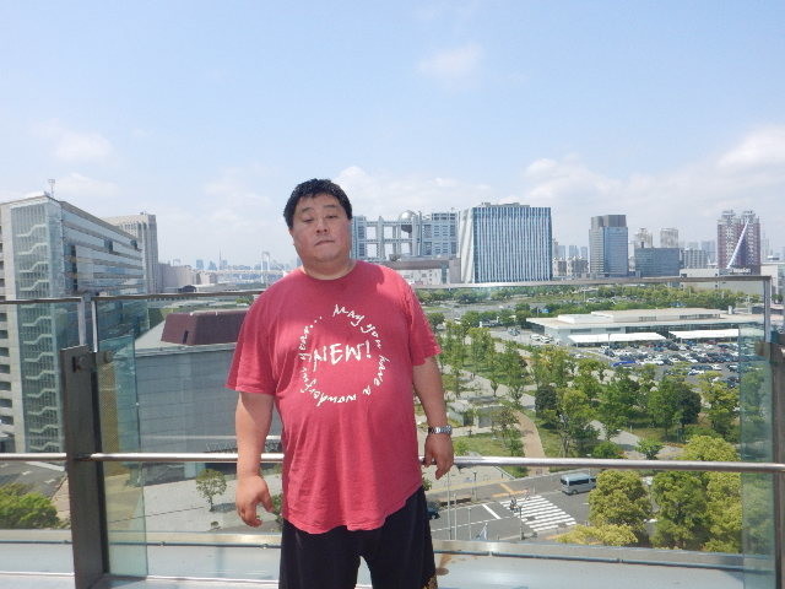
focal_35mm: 24
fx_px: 544
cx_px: 392
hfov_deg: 71.6
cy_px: 294
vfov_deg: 56.8
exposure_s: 1/1250
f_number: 4.1
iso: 180
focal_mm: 4.3
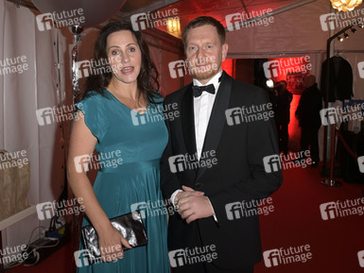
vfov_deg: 51.4
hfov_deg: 65.2
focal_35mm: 27
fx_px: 284
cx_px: 168
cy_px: 138
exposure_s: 1/100
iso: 800
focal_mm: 24
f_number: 5.6
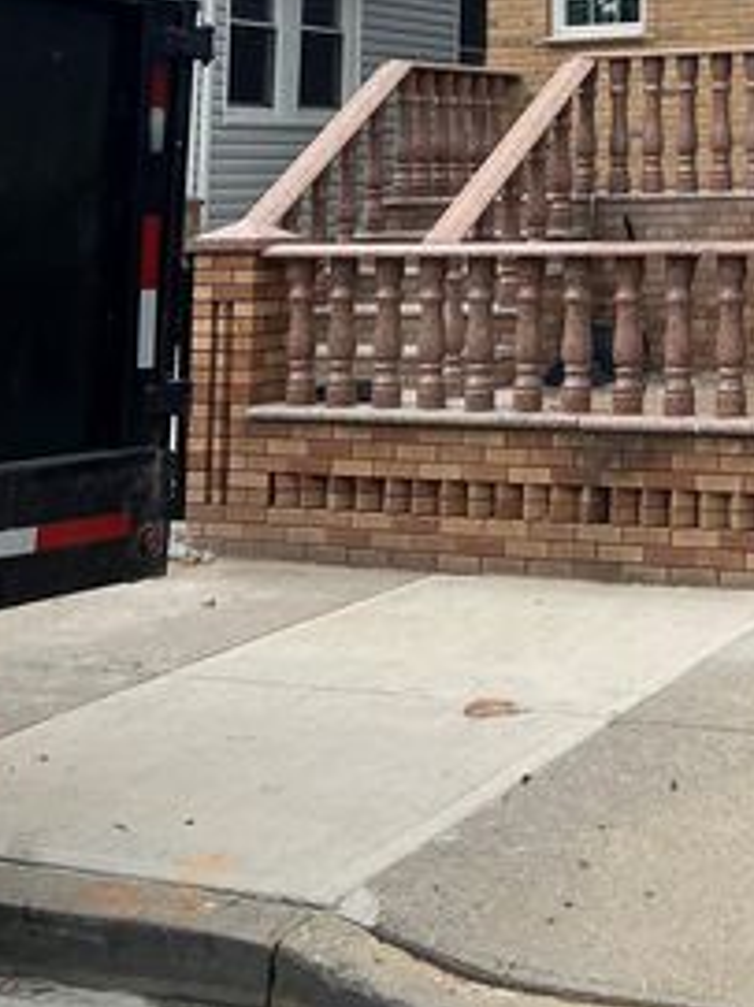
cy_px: -46
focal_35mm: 64
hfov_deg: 21.4
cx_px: 888
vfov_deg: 28.1
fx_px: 1860
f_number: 1.5
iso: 50
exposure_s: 1/4115
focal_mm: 5.7
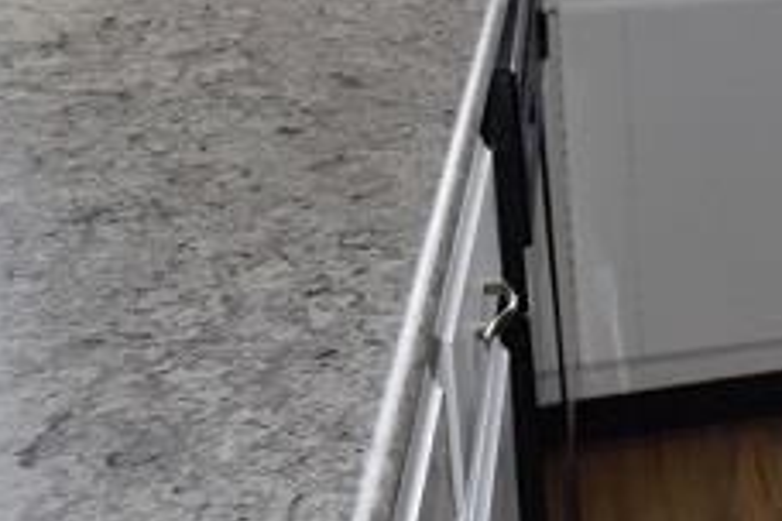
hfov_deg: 19.7
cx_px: 1190
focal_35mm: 89
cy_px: -254
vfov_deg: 14.4
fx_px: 1933
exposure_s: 1/125
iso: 800
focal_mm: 18
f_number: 5.6
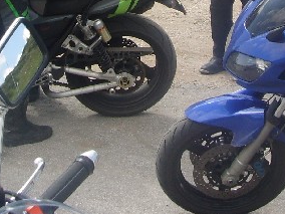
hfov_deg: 17.9
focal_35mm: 110
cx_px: 103
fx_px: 906
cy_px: -80
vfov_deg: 12.9
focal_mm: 6.6
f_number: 6.3
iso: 50
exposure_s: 1/125
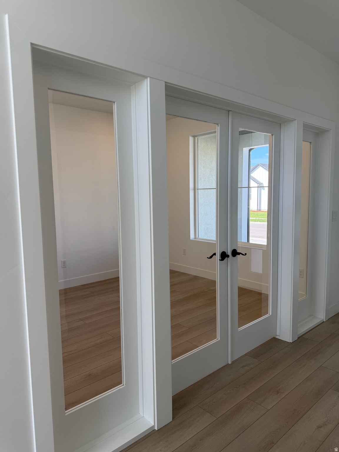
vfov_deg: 71.6
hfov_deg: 56.8
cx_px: 170
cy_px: 226
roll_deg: +0.9
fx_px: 313
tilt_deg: -5.6
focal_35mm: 24
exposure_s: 1/350
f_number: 1.78
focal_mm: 6.76
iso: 100
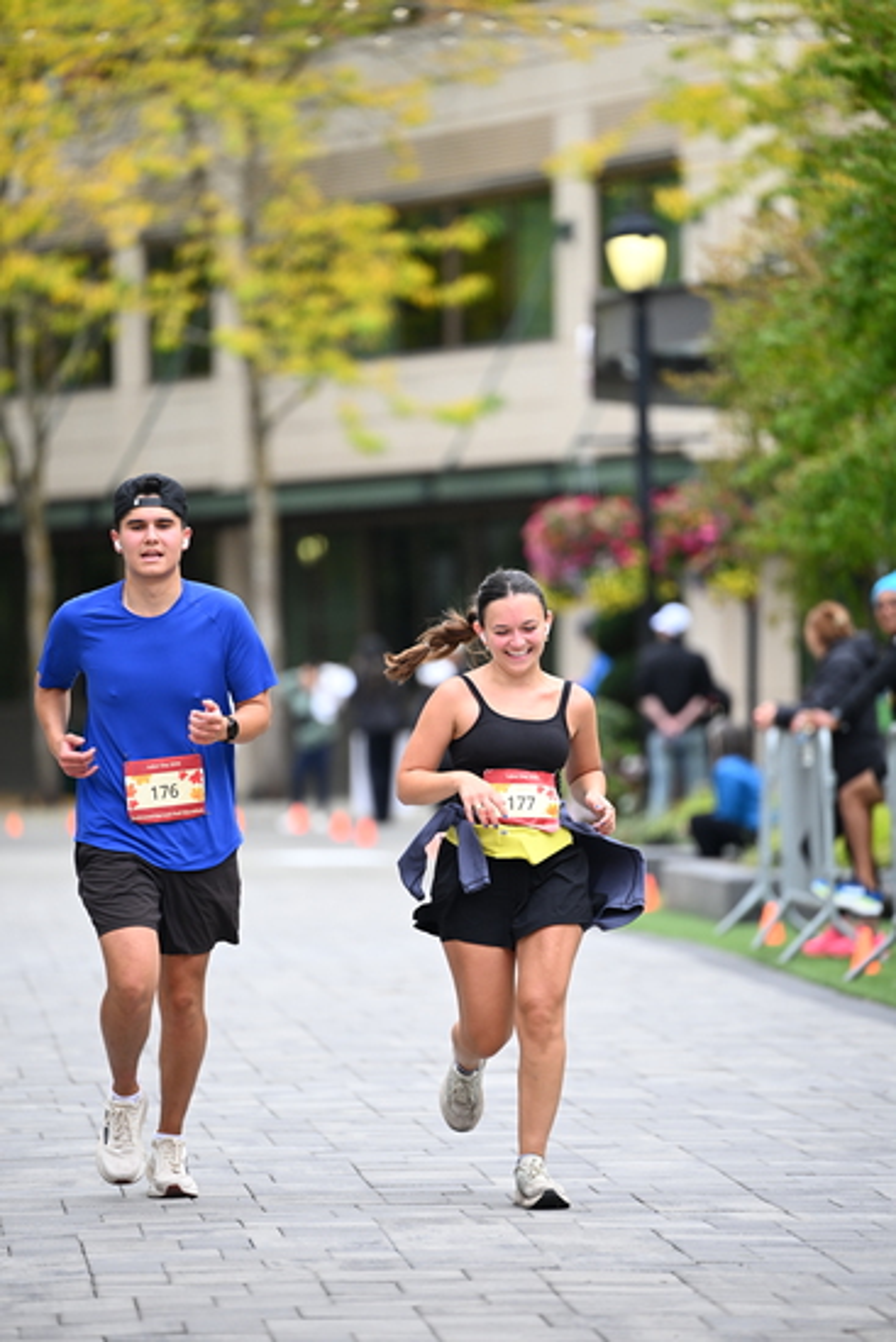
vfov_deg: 10.3
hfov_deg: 6.9
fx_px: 7461
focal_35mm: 200
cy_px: 671
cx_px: 448
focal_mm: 200
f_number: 2.8
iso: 640
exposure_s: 1/1600
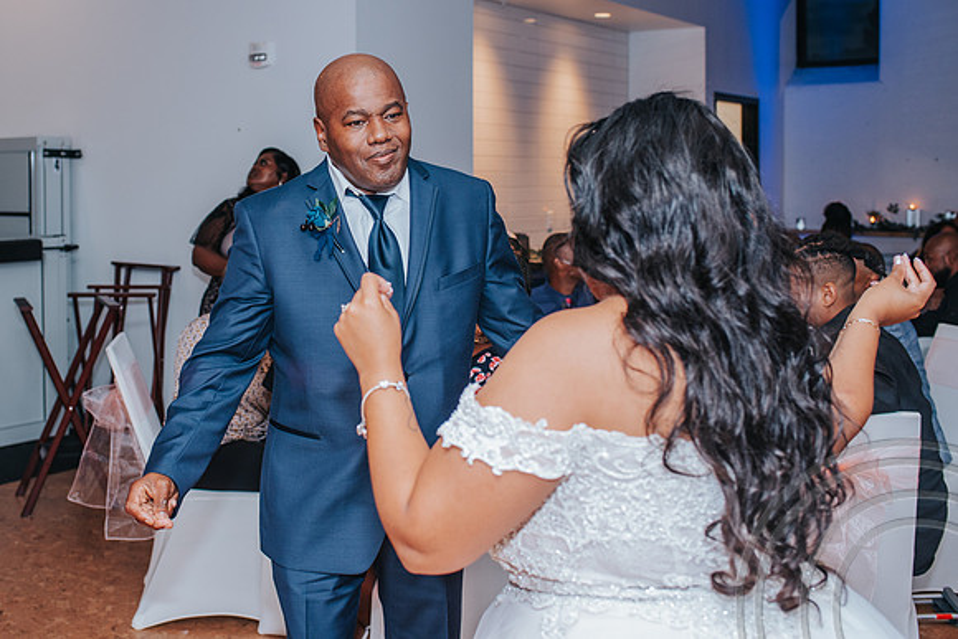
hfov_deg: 42.0
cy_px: 217
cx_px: 325
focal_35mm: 46
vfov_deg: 28.9
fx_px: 1231
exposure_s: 1/200
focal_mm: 35
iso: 500
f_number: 3.5
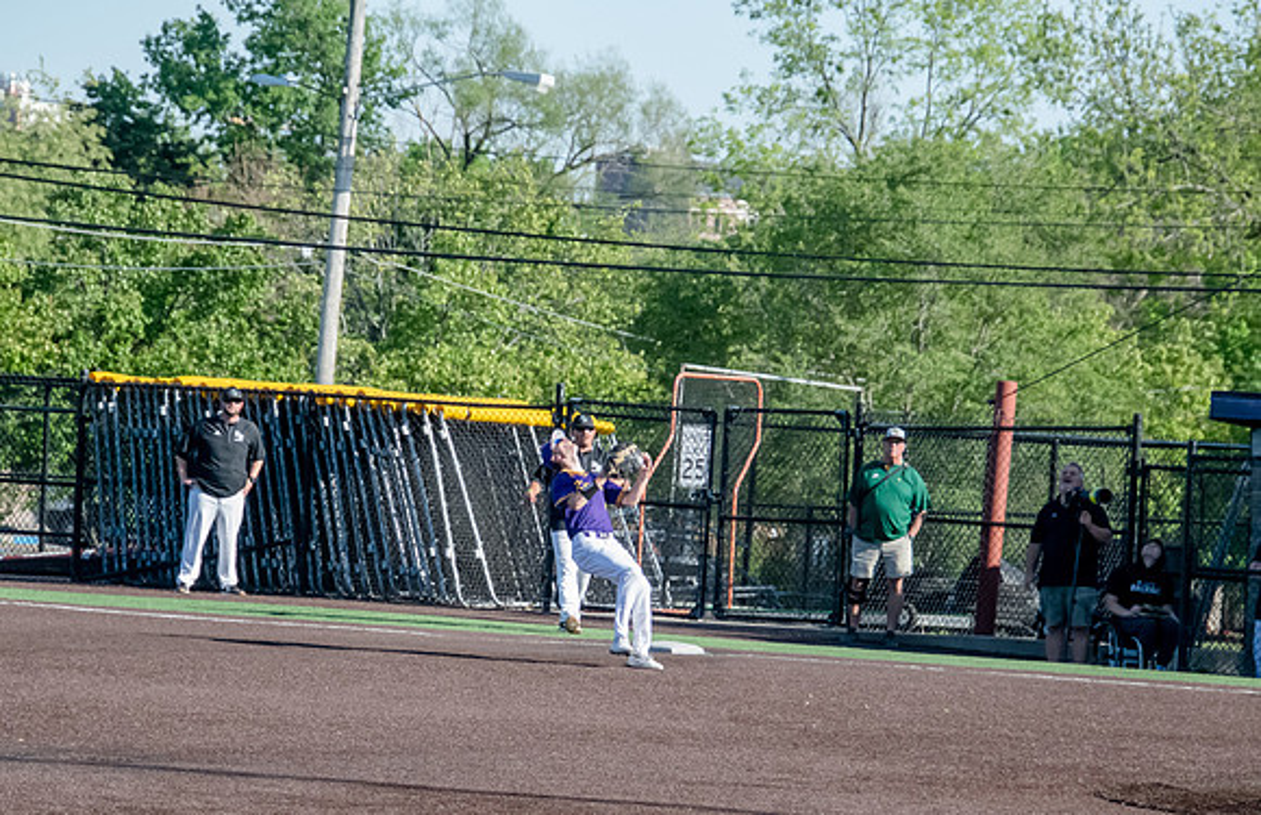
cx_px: 633
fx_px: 8916
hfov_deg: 8.1
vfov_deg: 5.2
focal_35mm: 257
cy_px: 492
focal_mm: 145
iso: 2500
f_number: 5.6
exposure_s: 1/4000
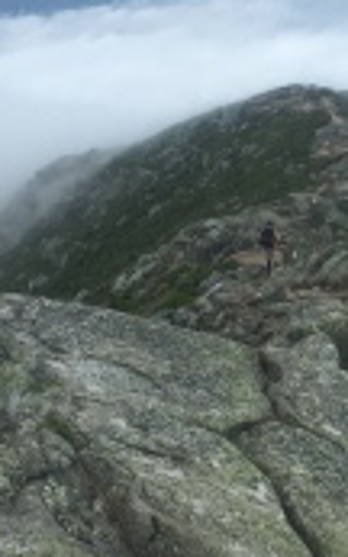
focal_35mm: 65
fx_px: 987
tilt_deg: -19.3
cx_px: 293
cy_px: 248
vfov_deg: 31.5
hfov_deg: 19.7
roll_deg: -0.6
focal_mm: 4.15
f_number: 2.2
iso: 25
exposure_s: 1/578
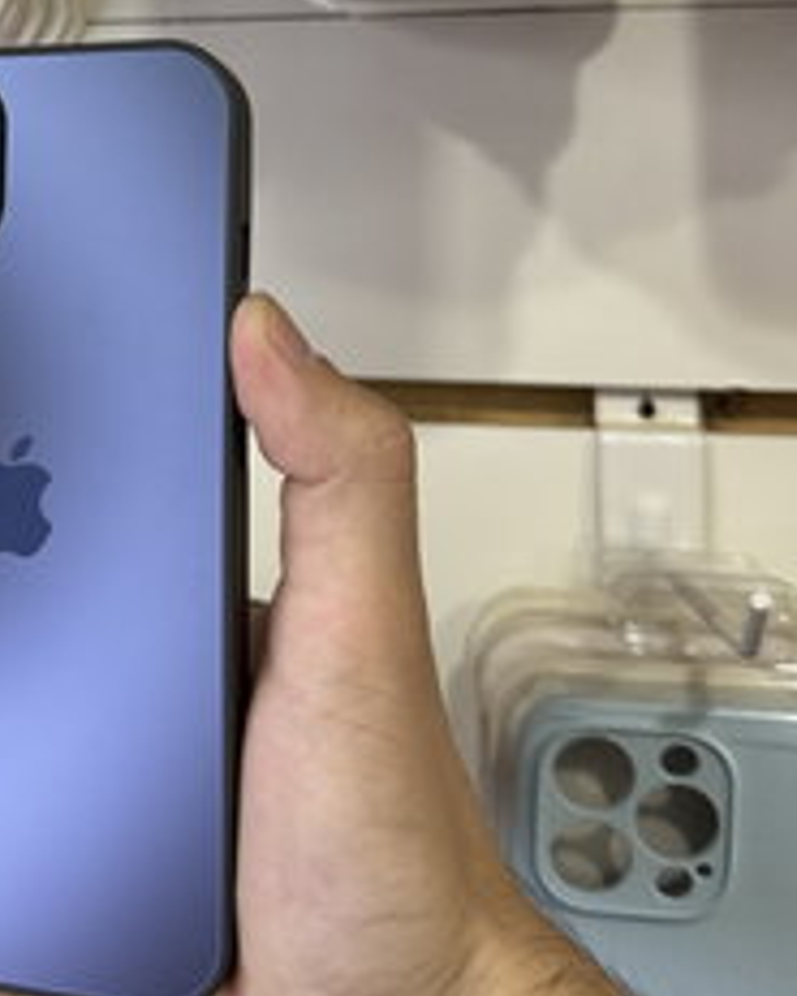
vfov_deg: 33.8
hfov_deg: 26.7
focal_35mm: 54
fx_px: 1591
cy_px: 218
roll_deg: +1.1
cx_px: 17
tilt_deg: -3.3
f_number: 1.78
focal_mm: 6.76
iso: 160
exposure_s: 1/100
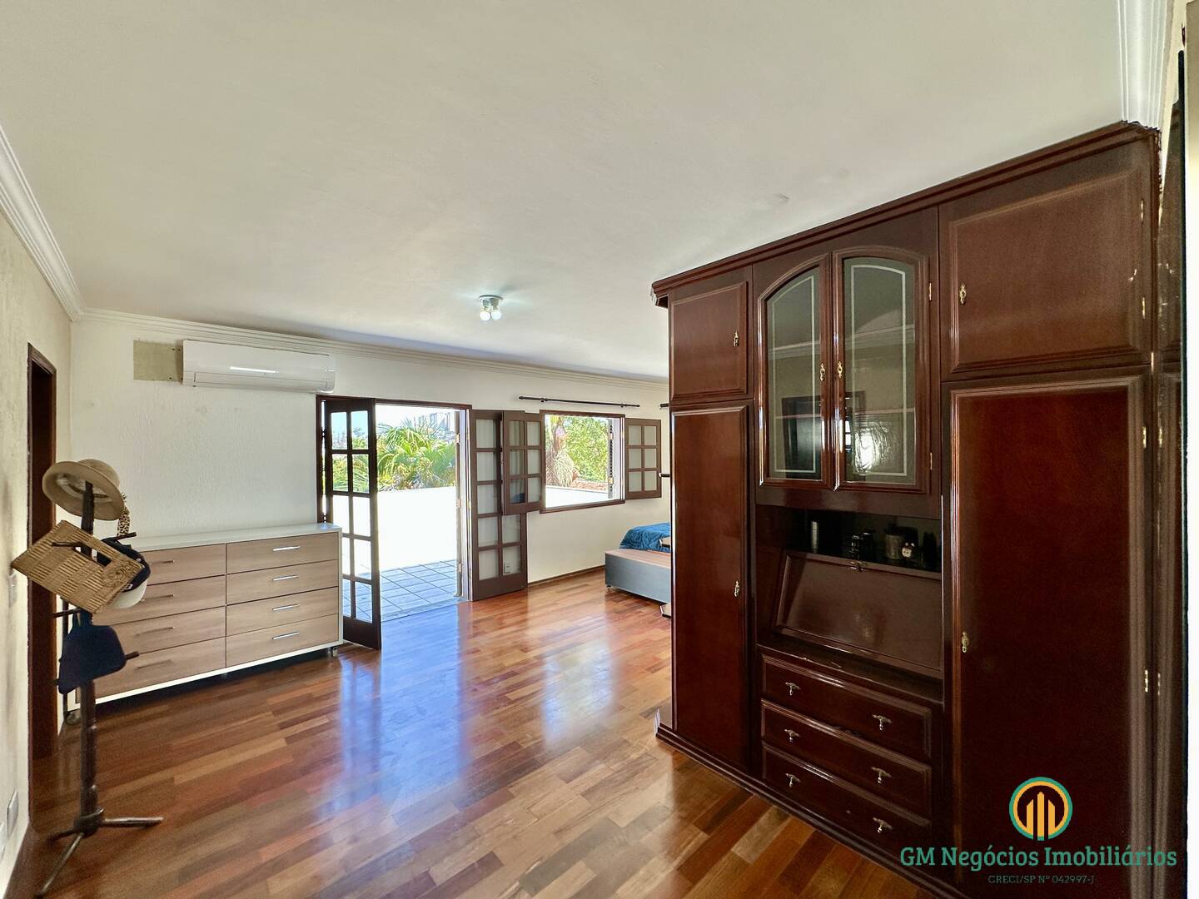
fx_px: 485
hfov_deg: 102.1
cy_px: 450
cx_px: 600
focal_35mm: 14
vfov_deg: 85.7
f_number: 2.2
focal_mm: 2.22
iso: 50
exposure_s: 1/120
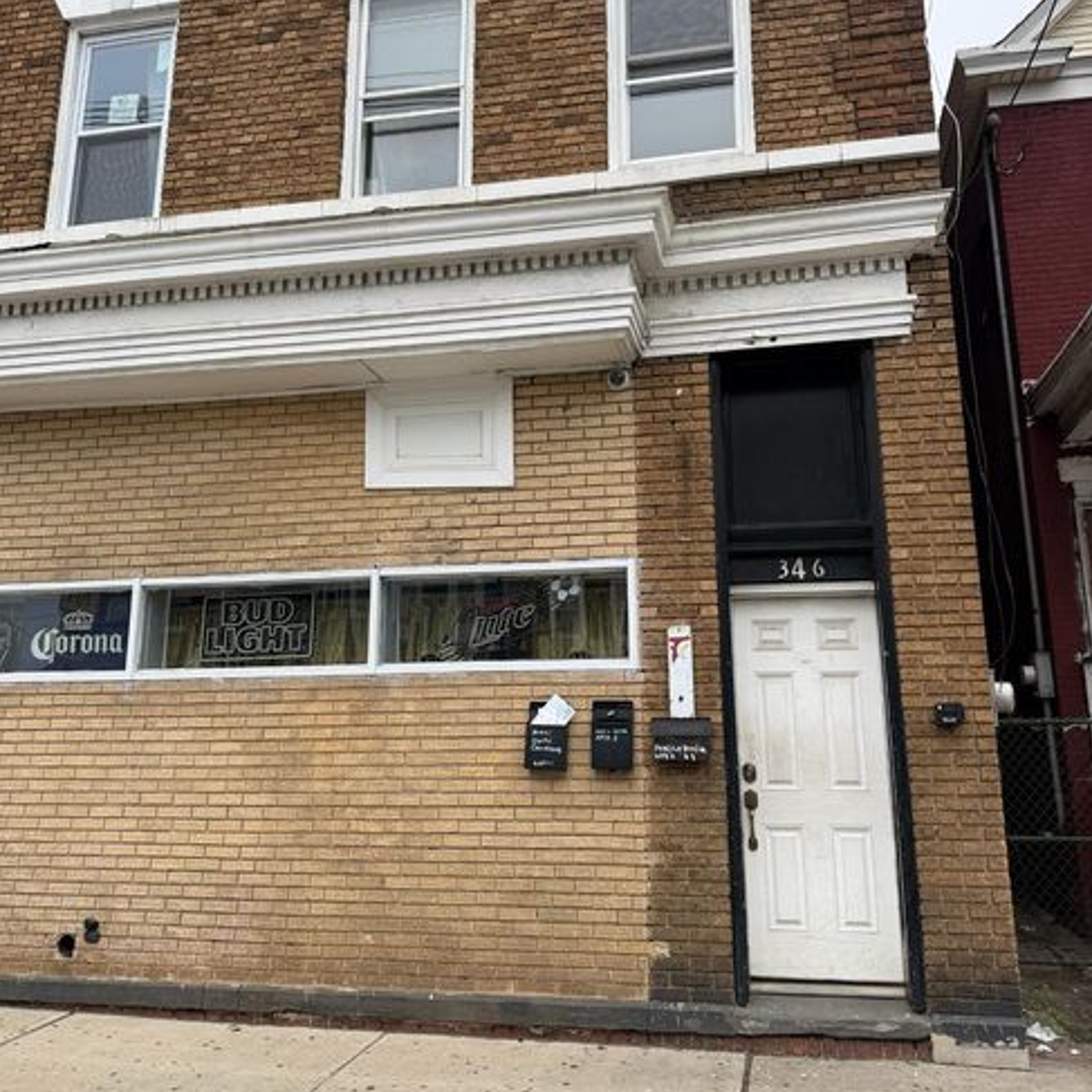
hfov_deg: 55.6
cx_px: 558
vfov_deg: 55.5
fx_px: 1035
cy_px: 493
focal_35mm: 29
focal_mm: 6.76
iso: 80
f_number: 1.78
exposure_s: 1/3425
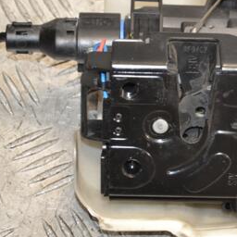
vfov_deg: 10.1
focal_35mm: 173
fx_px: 1340
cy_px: 83
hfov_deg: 10.1
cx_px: 218
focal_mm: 58
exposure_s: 1/200
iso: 800
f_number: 5.6
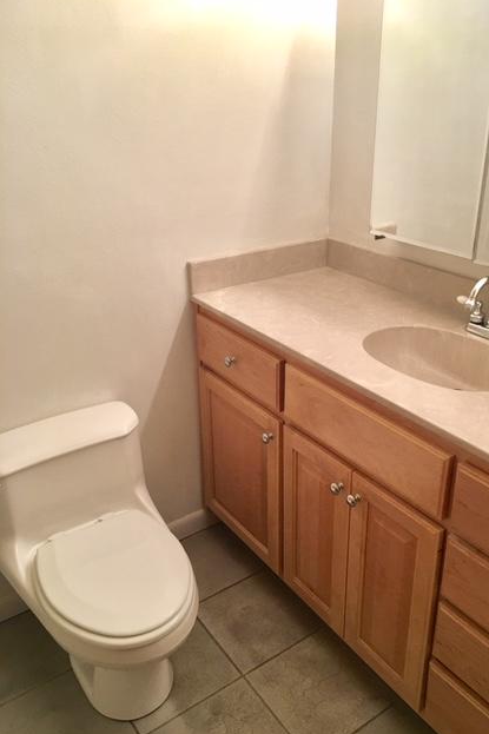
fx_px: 632
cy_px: 370
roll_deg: -1.2
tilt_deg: -24.3
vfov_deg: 60.3
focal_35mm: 31
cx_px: 282
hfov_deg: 42.2
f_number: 2.2
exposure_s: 1/15
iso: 25
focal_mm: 4.15
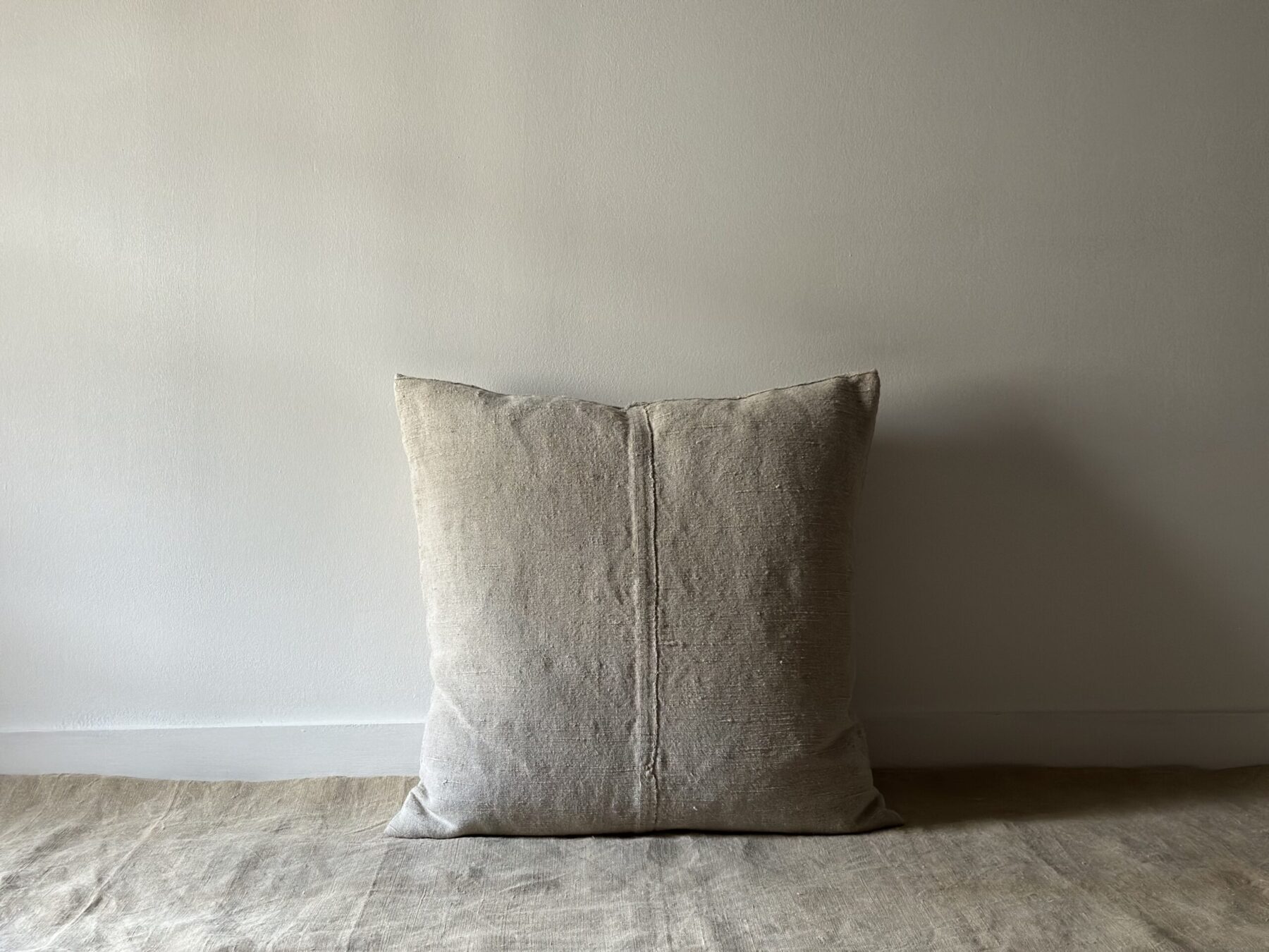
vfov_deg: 30.3
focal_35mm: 48
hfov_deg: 39.7
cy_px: 476
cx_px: 634
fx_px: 1760
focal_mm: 6.86
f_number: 1.78
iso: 200
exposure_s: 1/60
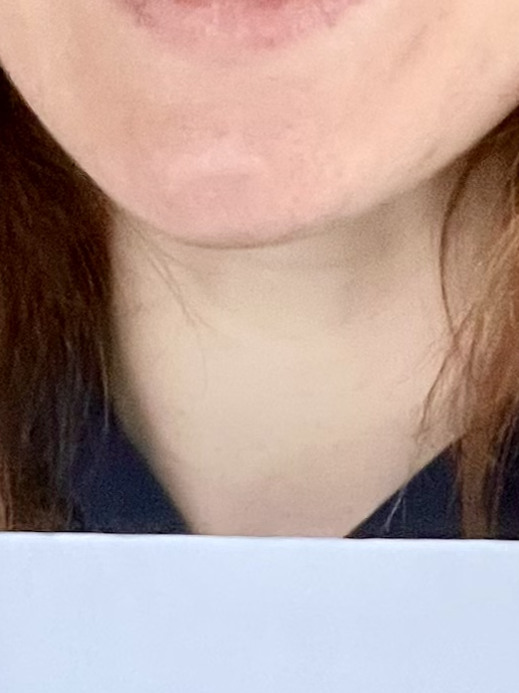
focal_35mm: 133
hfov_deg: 11.1
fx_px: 2661
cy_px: 356
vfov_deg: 14.8
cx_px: 427
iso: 800
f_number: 2.2
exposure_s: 1/25
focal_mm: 2.71
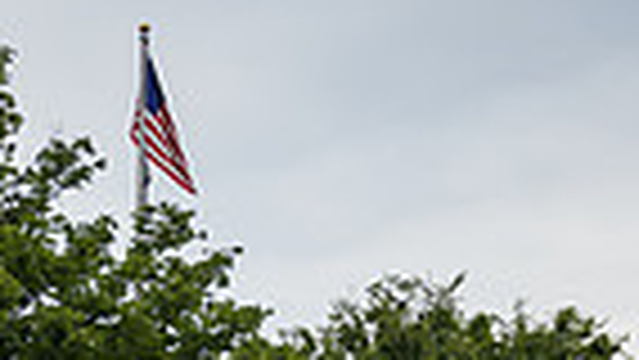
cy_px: 349
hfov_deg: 20.7
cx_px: 288
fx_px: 1746
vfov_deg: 11.7
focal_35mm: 103
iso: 200
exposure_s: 1/320
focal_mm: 24
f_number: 3.2
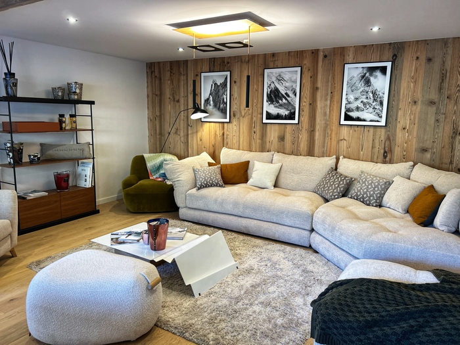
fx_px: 346
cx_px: 230
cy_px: 172
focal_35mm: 26
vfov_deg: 53.1
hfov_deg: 67.3
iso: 100
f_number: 1.5
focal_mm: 5.7
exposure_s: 1/100
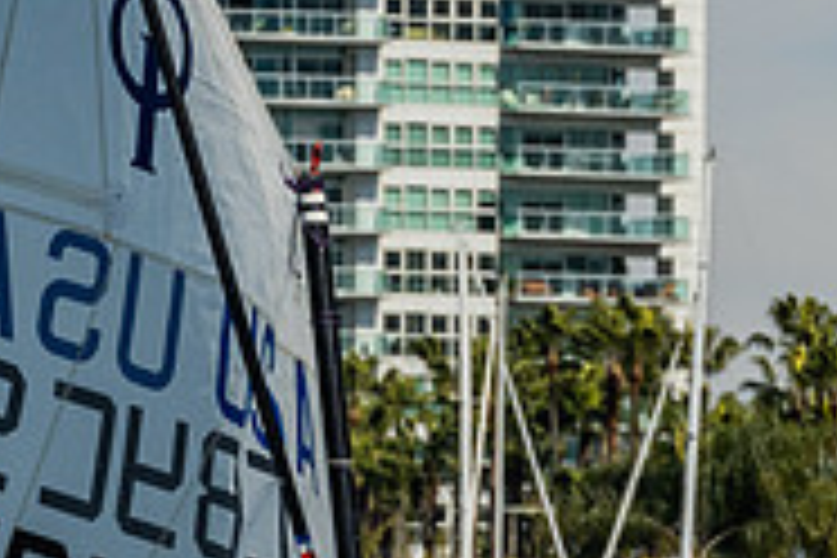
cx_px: -89
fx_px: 13716
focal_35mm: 590
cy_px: 841
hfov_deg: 3.5
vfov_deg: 2.3
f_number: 10
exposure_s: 1/500
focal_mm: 135
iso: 250
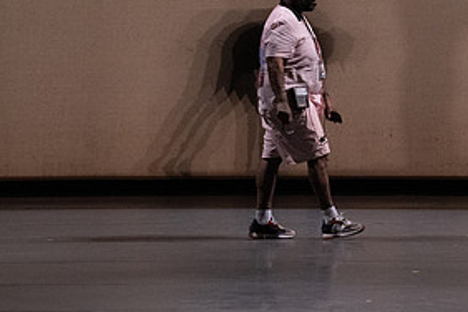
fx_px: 4862
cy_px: 4
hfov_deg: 5.5
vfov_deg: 3.7
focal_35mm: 374
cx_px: 370
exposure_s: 1/500
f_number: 6.3
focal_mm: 182
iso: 12800
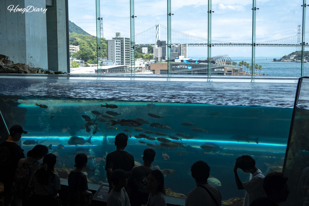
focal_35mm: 48
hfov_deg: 41.1
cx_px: 154
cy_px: 103
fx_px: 412
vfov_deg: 28.1
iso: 100
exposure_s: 1/80
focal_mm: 48
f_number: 6.3
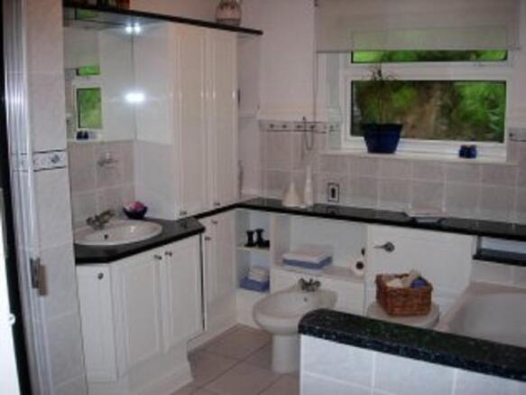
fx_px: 577
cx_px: 263
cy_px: 198
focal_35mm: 38
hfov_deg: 49.0
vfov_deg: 37.7
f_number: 2.8
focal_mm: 7.8
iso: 79
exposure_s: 1/64
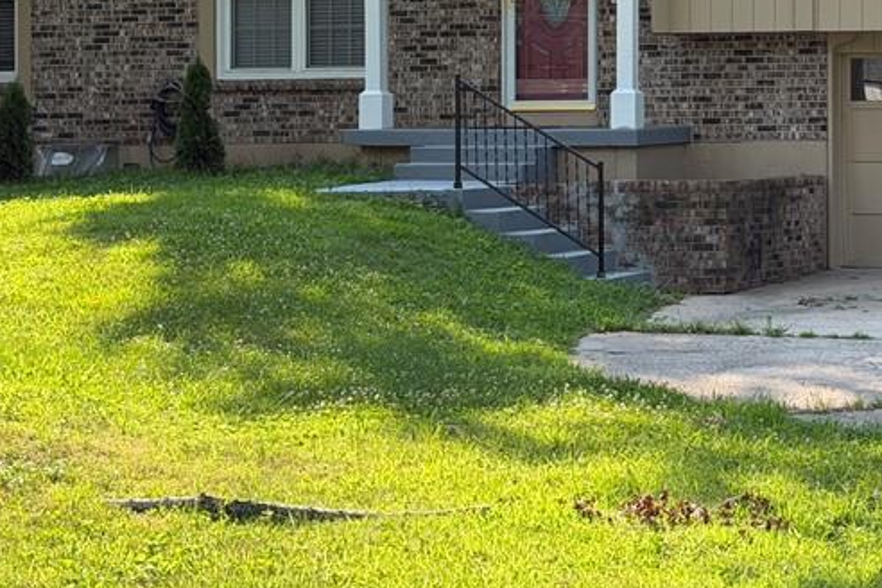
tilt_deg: +1.8
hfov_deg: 19.3
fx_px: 2548
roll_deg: +2.1
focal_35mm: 104
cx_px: 769
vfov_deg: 13.1
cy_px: 79
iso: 80
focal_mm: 6.76
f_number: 1.78
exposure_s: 1/895
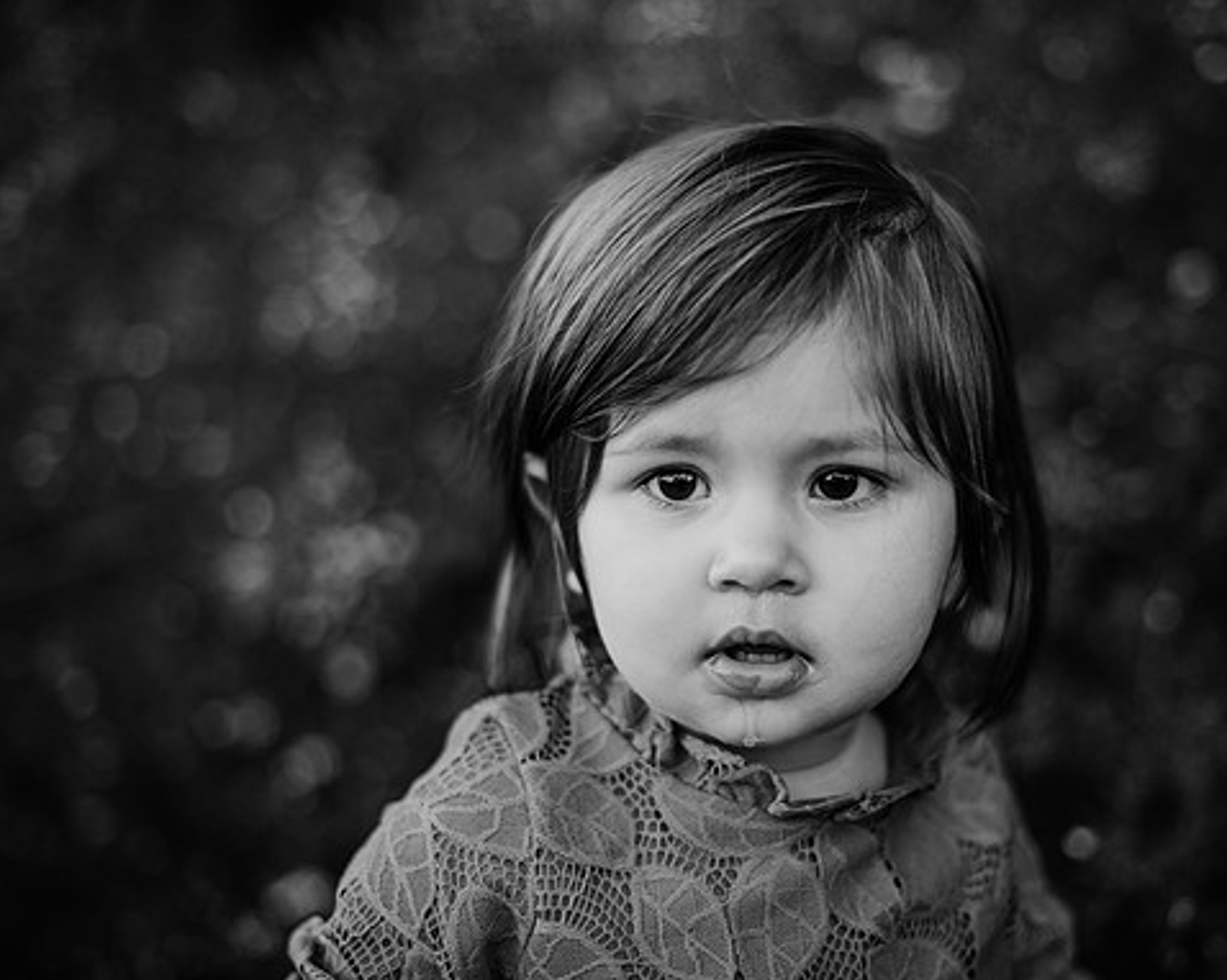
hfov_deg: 33.0
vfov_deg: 26.7
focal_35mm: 57
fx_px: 2069
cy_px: 494
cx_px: 711
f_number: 2
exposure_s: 1/1000
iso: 160
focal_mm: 50
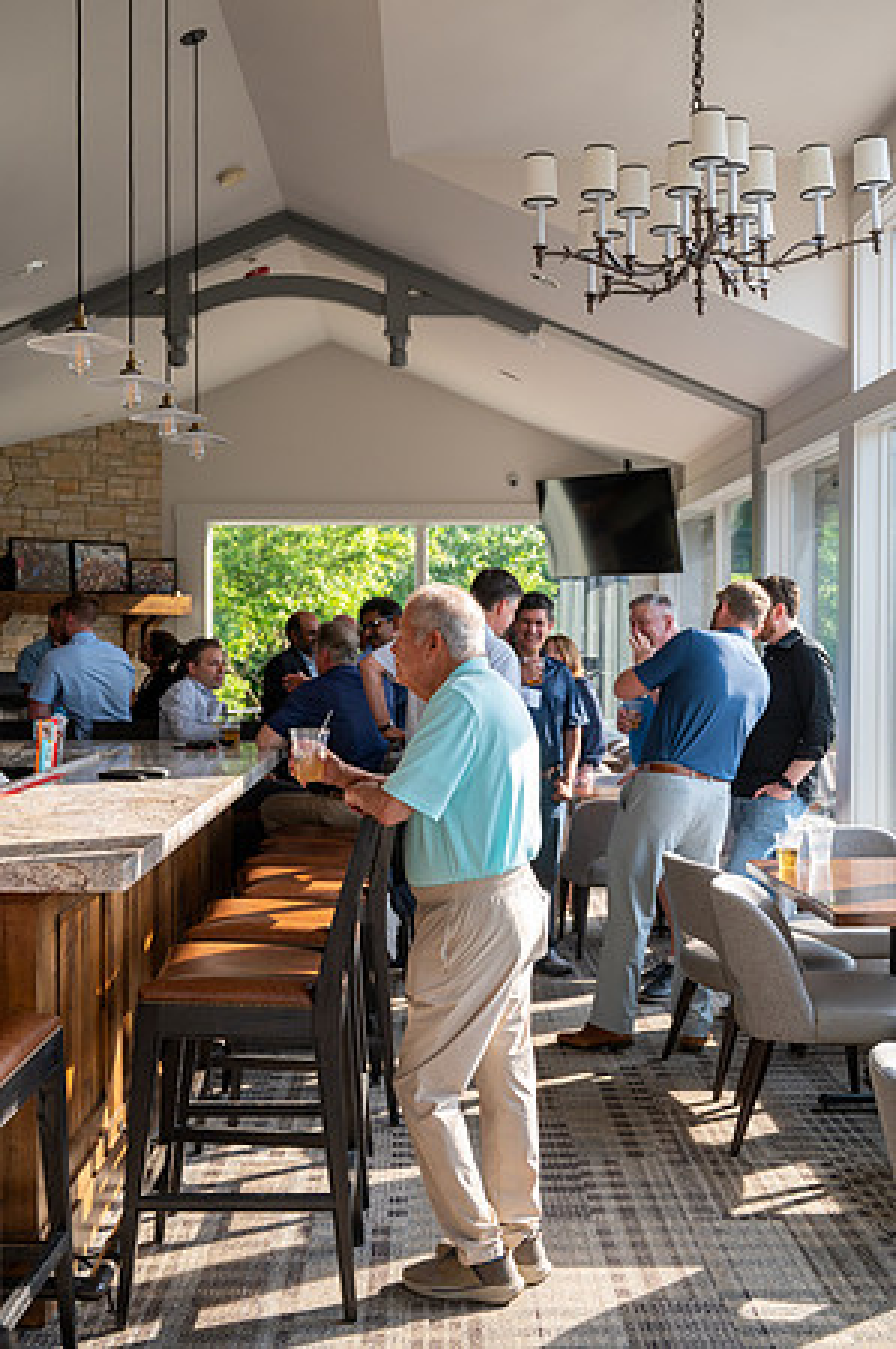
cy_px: 674
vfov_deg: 48.5
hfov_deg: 33.3
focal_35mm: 40
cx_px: 448
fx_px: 1497
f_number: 4.5
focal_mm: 40
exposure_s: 1/500
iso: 640
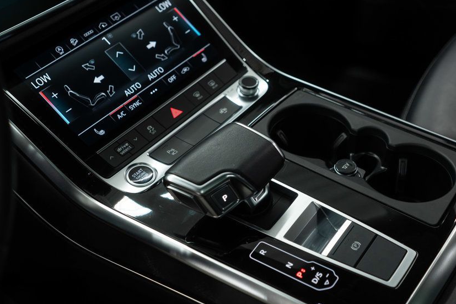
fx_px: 659
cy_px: 167
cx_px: 249
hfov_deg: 38.1
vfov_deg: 26.0
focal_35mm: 52
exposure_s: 1/50
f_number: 3.2
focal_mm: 28
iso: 500
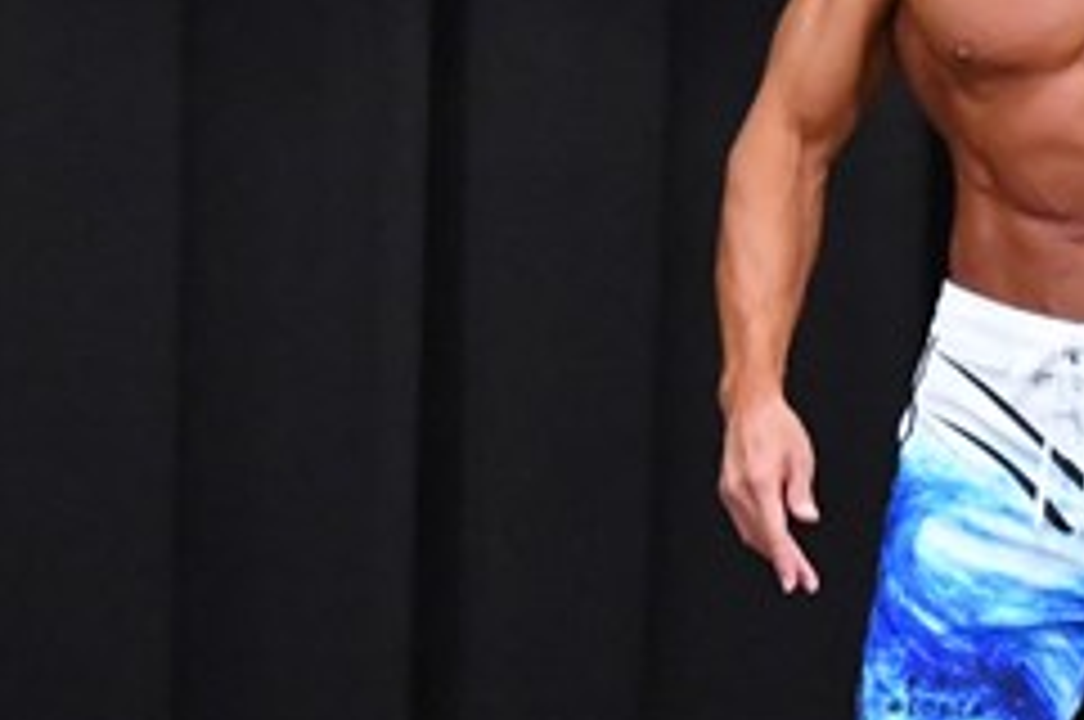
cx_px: 1086
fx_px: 21801
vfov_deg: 1.9
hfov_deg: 2.8
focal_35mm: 725
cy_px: 400
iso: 8000
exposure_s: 1/400
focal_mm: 150
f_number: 5.6
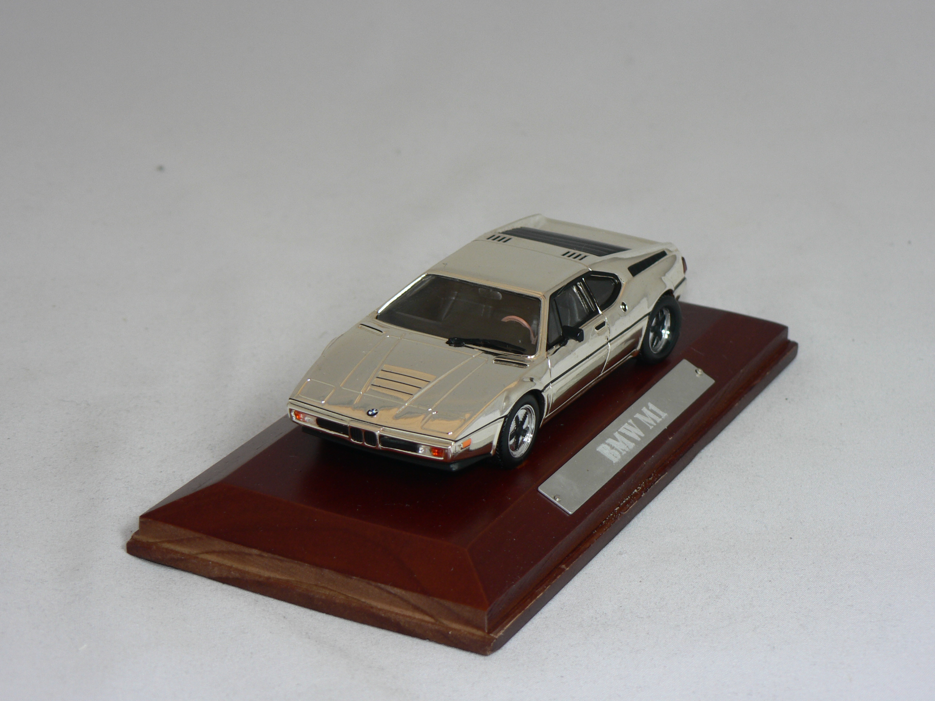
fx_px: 2512
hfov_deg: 21.1
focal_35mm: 93
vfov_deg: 15.9
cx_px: 468
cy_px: 350
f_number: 3.2
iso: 80
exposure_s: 1/60
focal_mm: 15.5
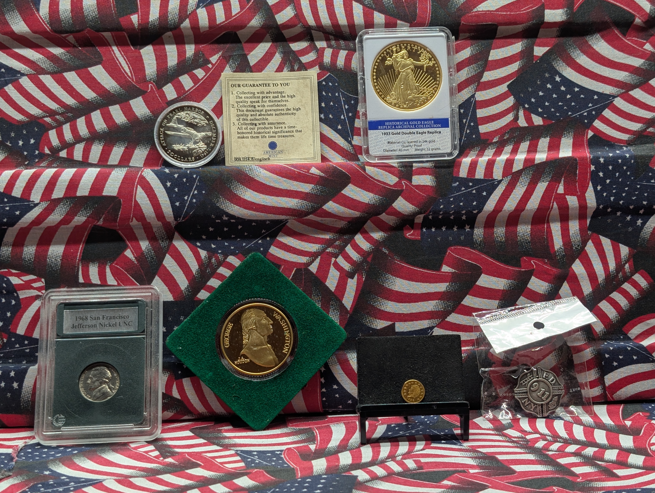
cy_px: 246
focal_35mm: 49
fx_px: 928
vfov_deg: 29.7
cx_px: 328
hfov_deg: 38.9
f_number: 1.68
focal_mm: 6.9
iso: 20
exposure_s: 1/41.4
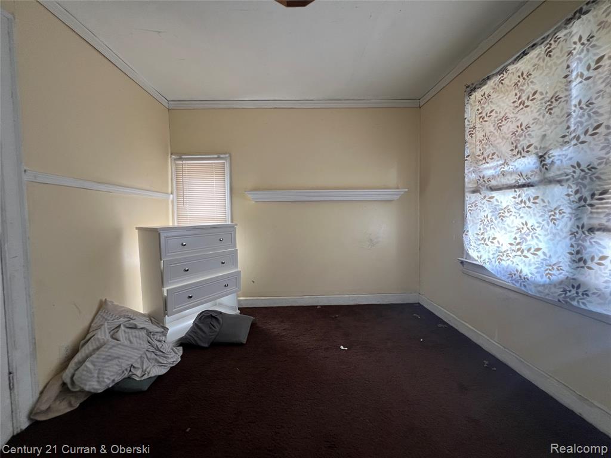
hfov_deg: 106.2
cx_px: 306
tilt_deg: -2.7
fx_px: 229
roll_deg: +0.1
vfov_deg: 89.9
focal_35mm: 13
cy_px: 229
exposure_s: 1/99
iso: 250
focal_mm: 1.57
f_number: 1.8
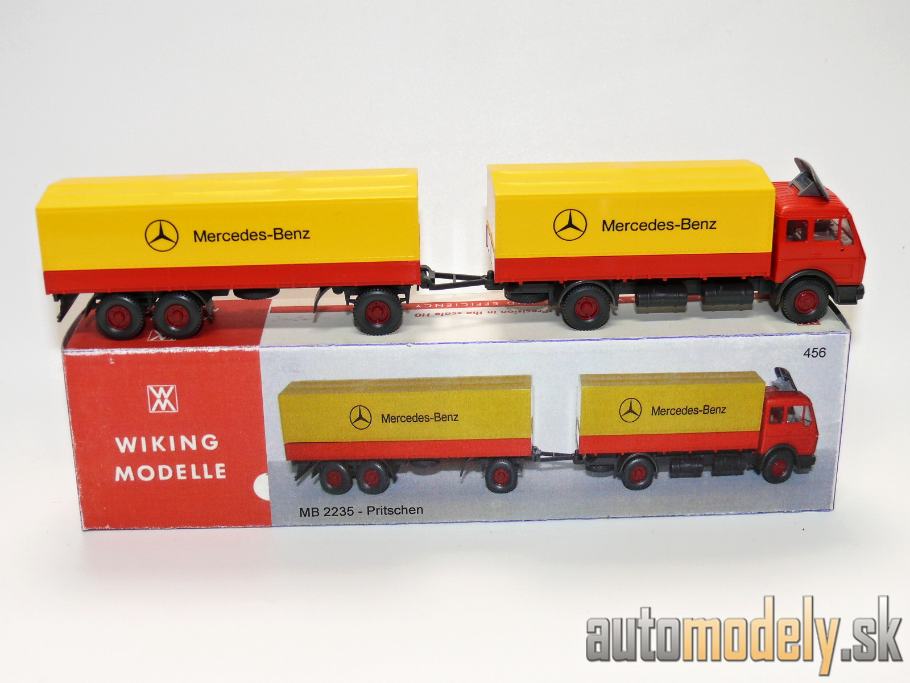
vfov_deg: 27.5
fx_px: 1393
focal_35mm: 53
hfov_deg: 36.2
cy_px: 342
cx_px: 455
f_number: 3.2
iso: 100
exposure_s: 1/30
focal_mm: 9.5
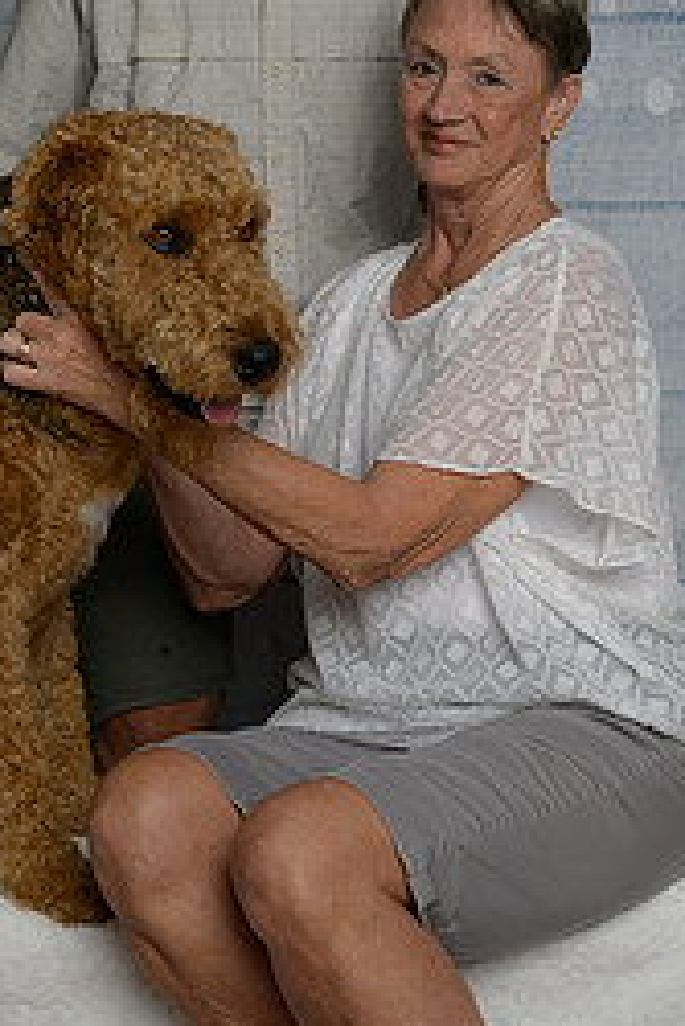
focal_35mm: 90
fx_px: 2565
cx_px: 287
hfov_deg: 15.2
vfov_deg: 22.4
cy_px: 263
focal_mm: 50
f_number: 10
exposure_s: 1/160
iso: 400
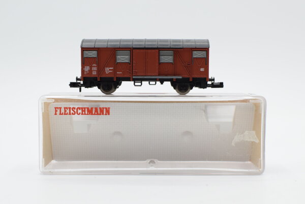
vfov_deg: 25.8
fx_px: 445
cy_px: 102
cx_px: 152
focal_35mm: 52
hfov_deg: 37.8
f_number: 8
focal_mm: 35
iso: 400
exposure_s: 1/125
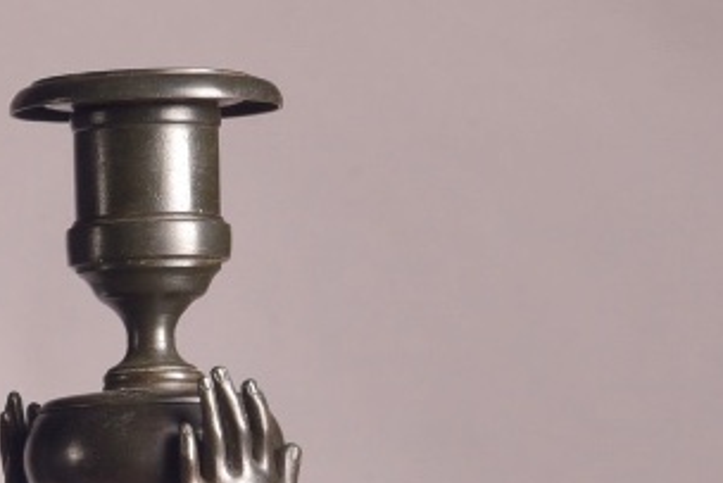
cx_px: -509
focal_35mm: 671
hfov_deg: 3.1
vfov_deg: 2.0
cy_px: 799
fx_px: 13482
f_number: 16
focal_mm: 170
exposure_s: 1/125
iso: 400
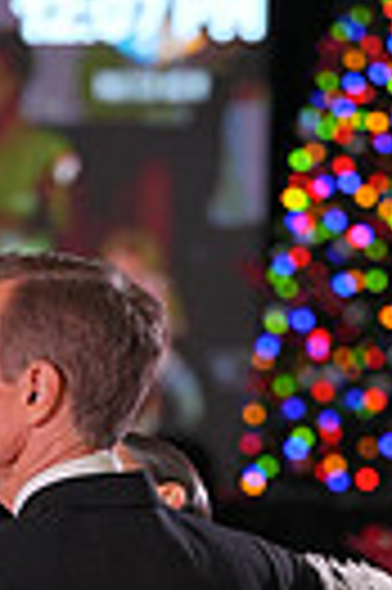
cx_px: 142
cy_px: 973
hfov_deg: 3.0
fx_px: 7402
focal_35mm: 452
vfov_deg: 4.5
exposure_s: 1/500
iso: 1000
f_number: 2.8
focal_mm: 102
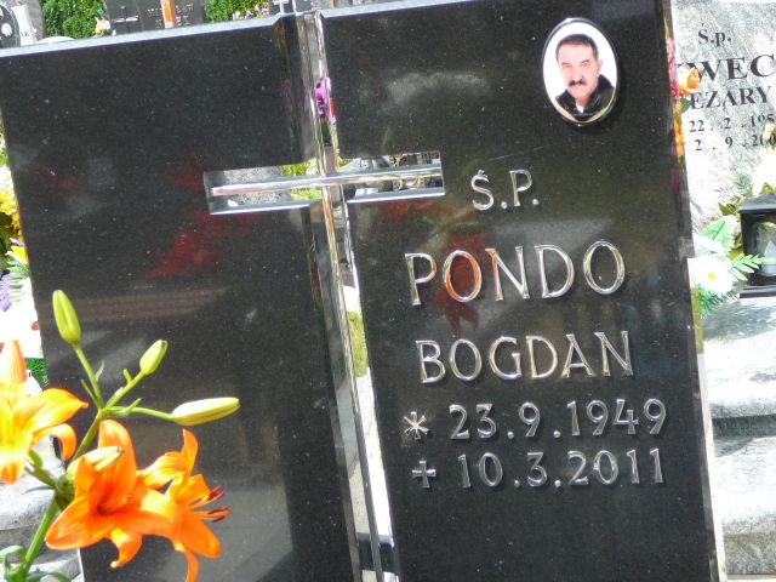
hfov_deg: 25.3
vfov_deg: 19.1
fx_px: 1726
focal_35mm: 77
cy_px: 291
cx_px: 388
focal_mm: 11.5
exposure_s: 1/160
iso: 80
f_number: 3.7
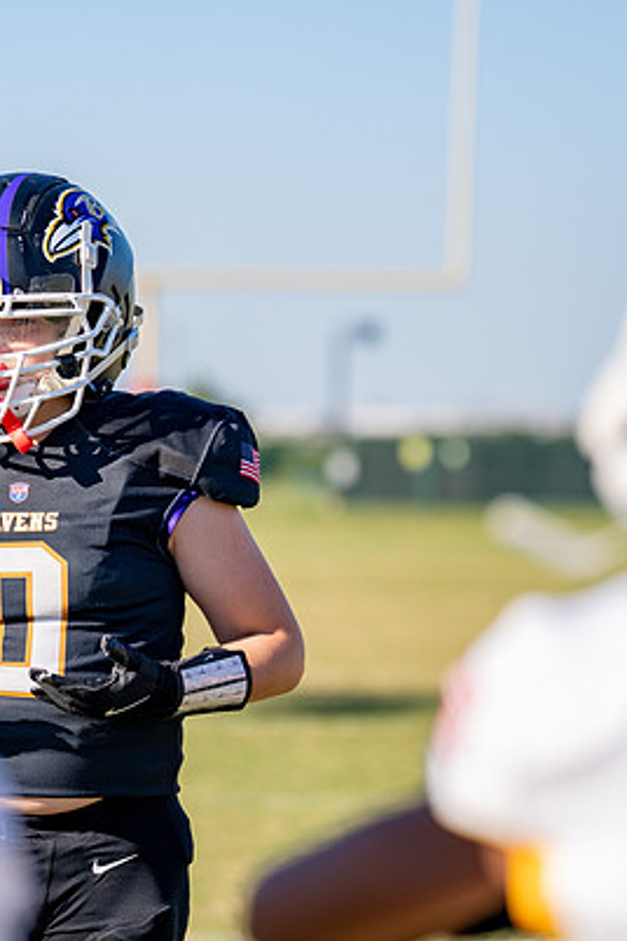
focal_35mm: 190
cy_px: 466
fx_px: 4963
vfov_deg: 10.8
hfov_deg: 7.2
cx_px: 165
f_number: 2.8
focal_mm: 117
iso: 160
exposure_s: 1/2500
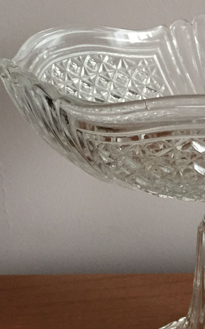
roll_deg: +0.4
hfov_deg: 16.0
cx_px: 249
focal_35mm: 78
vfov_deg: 26.5
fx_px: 697
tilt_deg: -19.0
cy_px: 179
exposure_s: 1/33
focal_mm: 4.15
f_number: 2.2
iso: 250
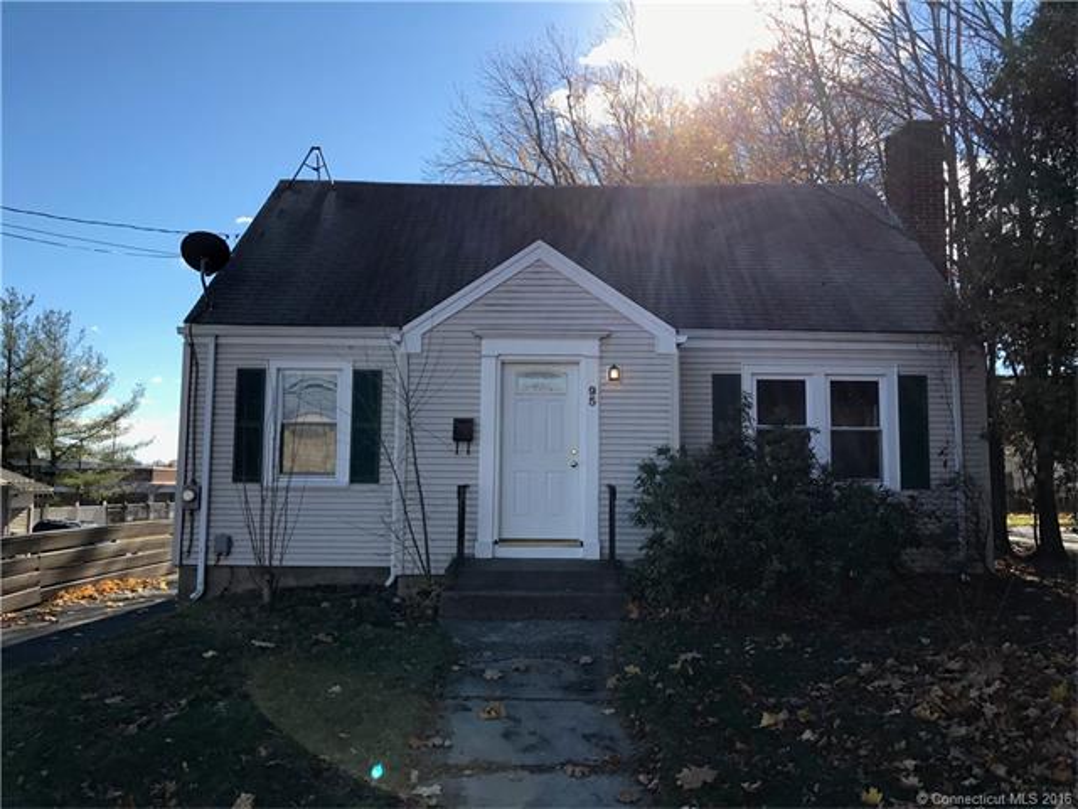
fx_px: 872
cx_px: 539
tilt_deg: +5.6
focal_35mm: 28
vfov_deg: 49.7
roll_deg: -1.2
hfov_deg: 63.4
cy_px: 404
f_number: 1.8
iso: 20
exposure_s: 1/1473
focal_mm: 3.99
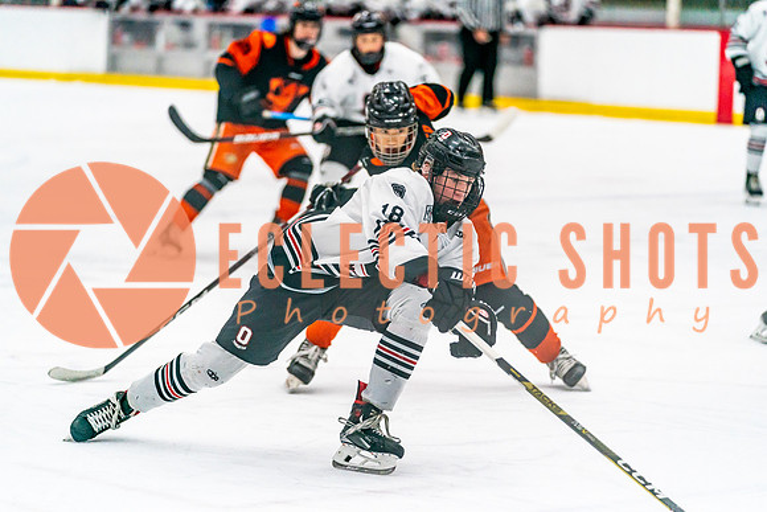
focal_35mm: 155
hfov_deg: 13.2
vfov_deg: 8.9
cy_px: 256
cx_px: 384
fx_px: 3303
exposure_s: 1/1250
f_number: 2.8
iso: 3200
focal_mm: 155
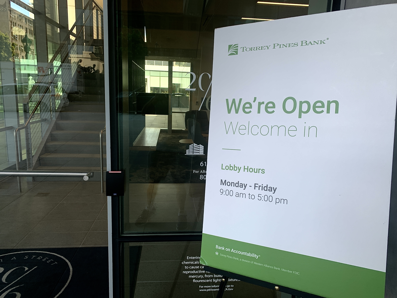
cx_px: 198
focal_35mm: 26
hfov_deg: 67.3
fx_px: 298
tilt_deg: -11.8
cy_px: 149
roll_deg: -2.2
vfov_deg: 53.1
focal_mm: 4.25
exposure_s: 1/122
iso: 25
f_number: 1.8
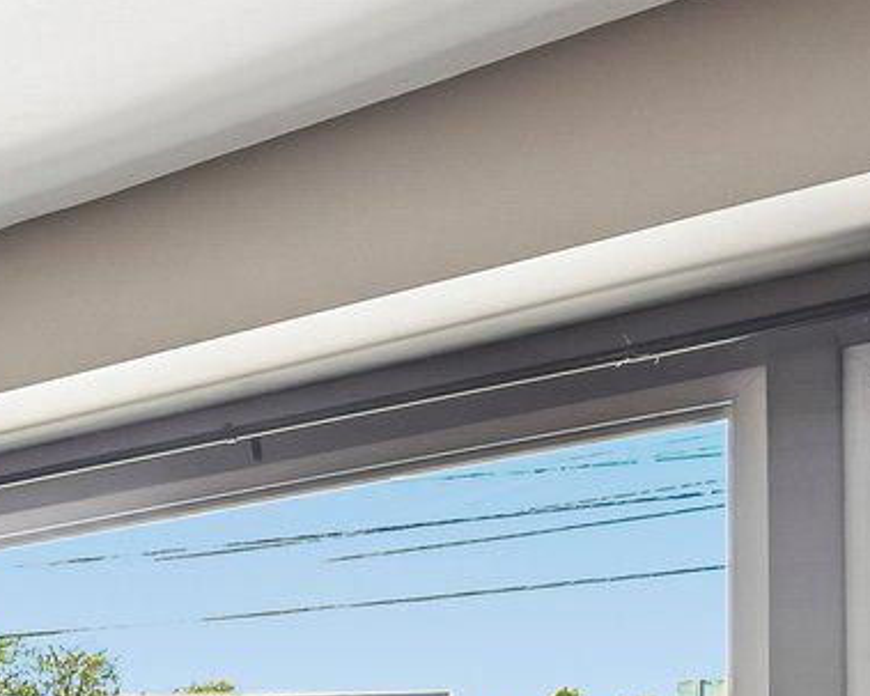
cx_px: -693
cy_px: 892
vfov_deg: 19.9
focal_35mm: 71
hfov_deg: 19.8
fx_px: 1828
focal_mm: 14
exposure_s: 1/8
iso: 400
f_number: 8
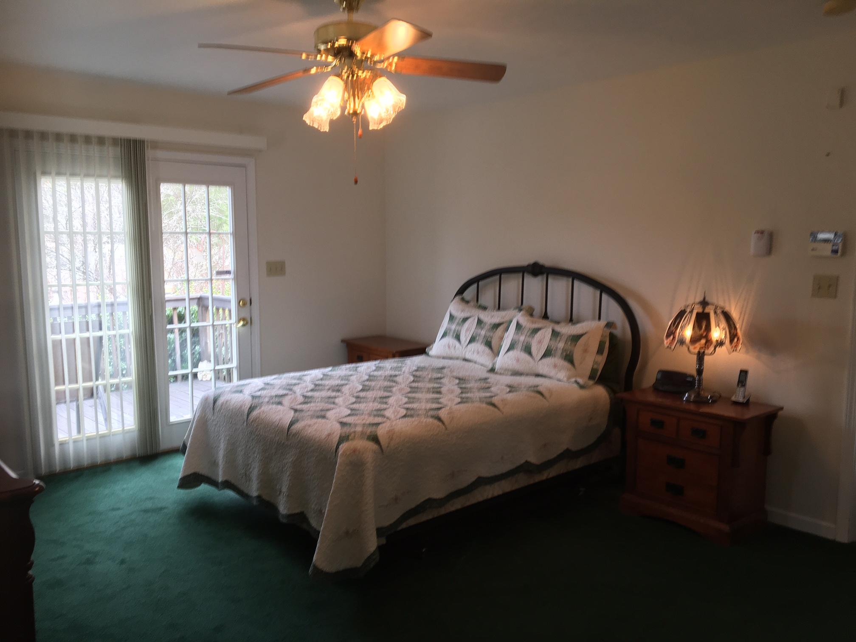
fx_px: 717
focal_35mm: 29
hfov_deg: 61.7
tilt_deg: -4.6
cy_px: 321
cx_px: 428
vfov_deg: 48.2
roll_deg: +0.5
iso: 32
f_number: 2.2
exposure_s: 1/40
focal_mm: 4.15
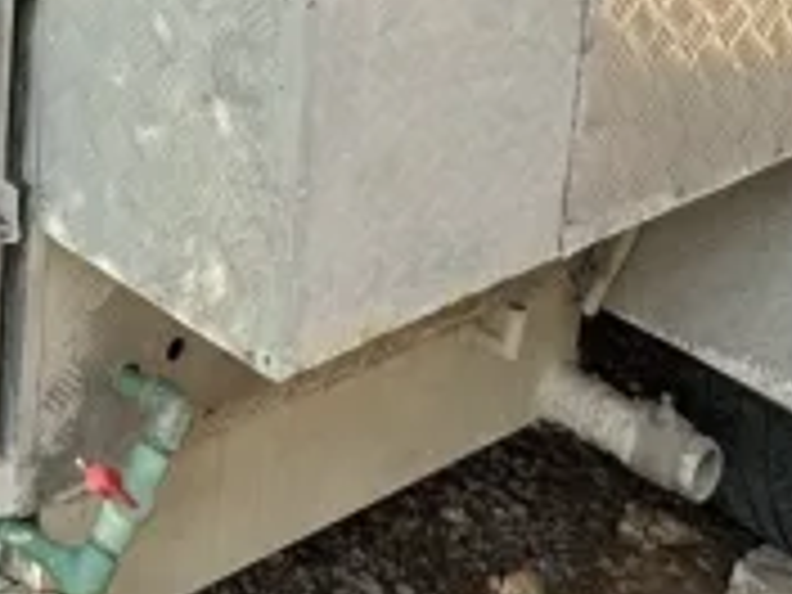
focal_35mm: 51
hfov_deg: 32.6
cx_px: -94
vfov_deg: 22.9
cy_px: -306
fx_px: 1167
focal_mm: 2.22
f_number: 2.2
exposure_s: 1/410
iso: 40
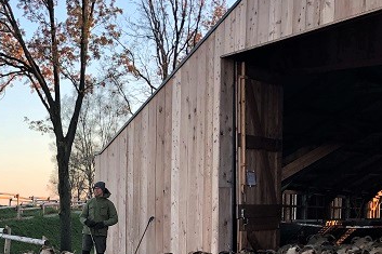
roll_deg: +1.1
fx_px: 700
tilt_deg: -4.8
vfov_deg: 19.7
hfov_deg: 28.4
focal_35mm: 66
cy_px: 279
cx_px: -10
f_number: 1.8
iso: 25
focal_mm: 3.99
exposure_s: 1/120
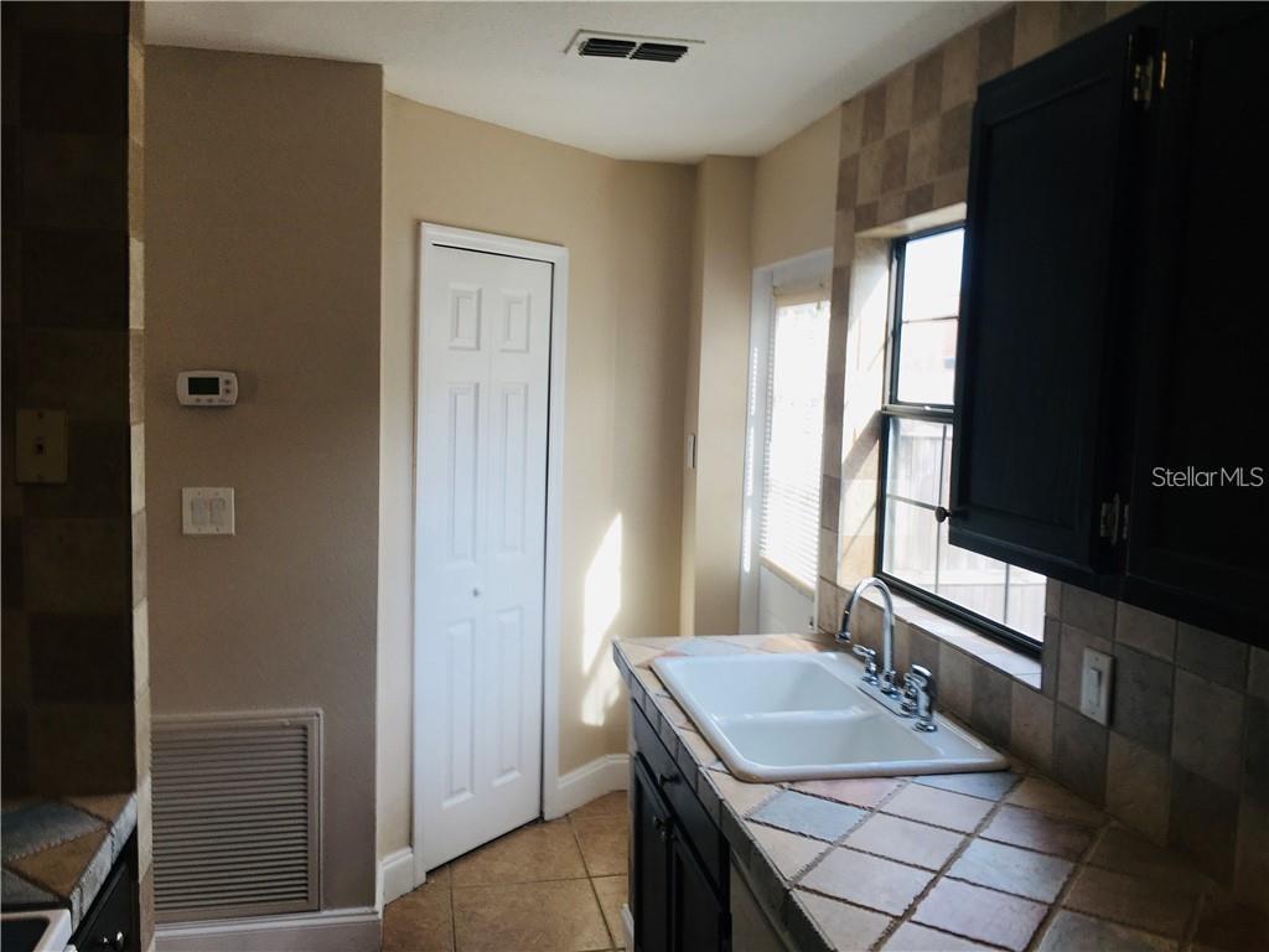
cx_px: 634
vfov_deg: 48.2
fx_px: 1063
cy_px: 476
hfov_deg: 61.7
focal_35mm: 29
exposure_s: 1/120
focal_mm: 4.15
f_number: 2.2
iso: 25
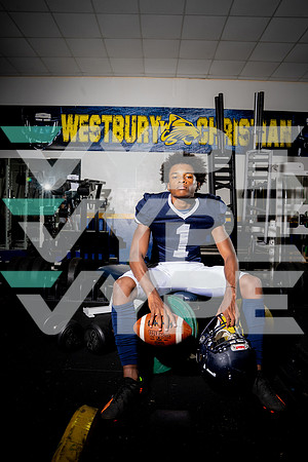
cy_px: 231
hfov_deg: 51.3
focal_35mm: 25
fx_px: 321
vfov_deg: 71.5
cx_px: 154
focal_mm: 25
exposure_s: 1/250
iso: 400
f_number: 9
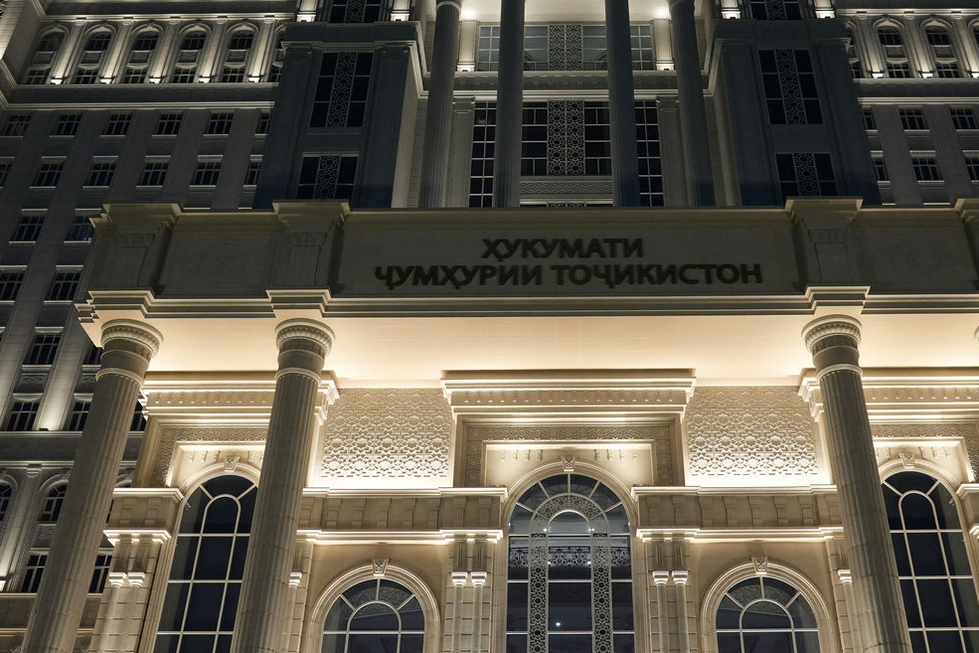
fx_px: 1061
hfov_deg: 49.4
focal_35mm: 39
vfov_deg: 34.2
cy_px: 277
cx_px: 560
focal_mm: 24
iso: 2500
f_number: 4
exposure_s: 1/160
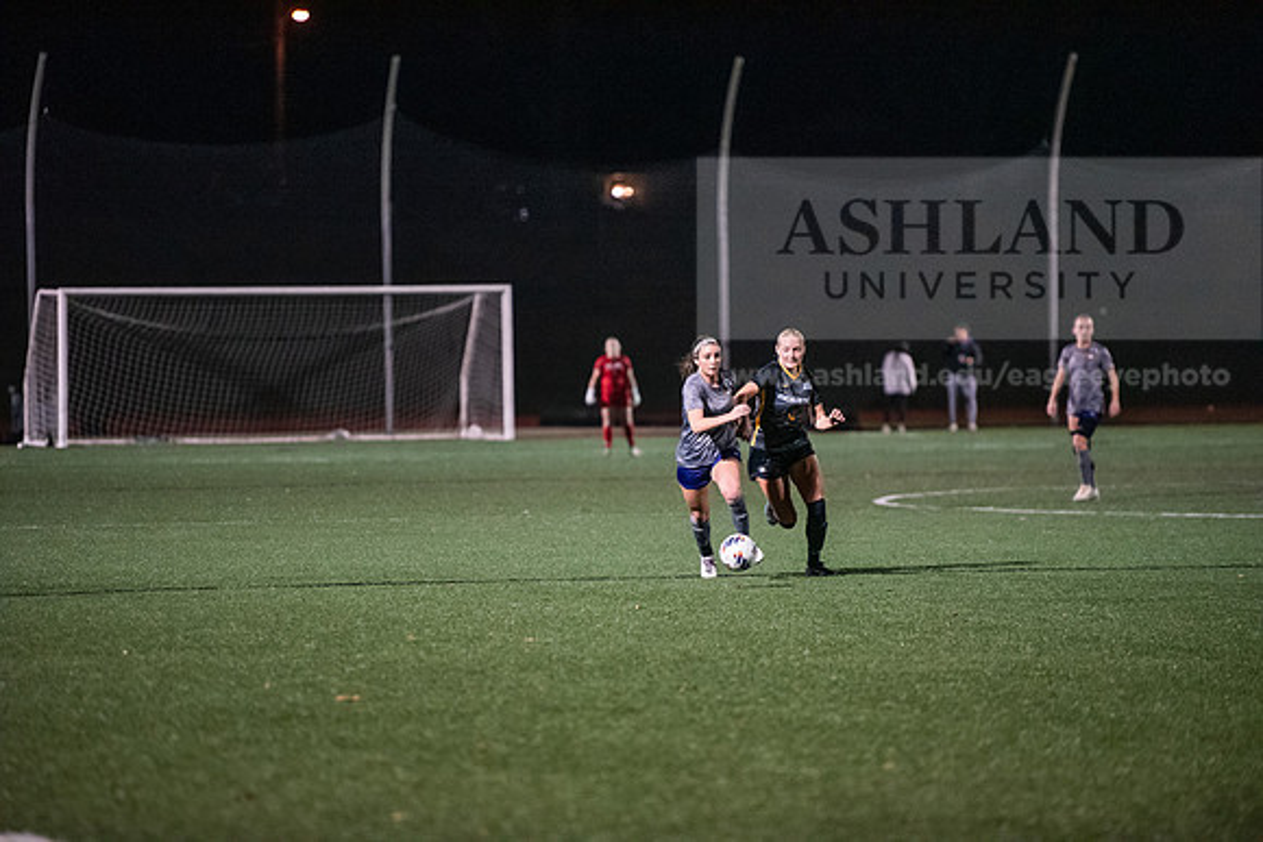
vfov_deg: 6.9
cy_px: 421
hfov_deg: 10.3
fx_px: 7018
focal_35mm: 200
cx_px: 632
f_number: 2.8
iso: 8000
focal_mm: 200
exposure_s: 1/1000
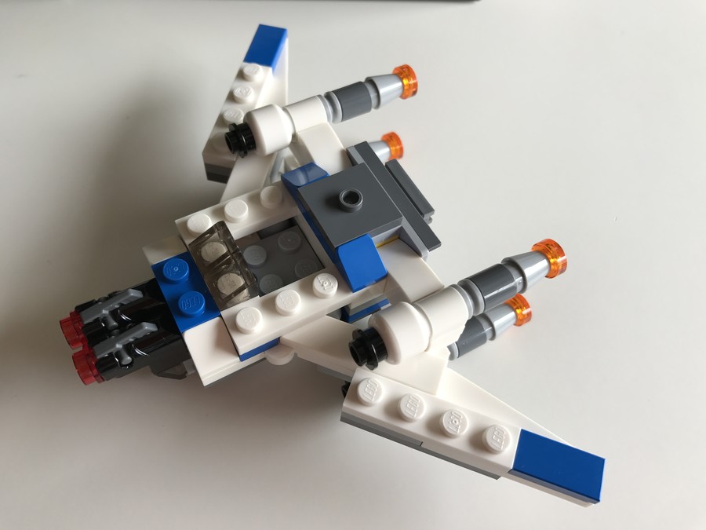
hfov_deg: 63.4
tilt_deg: -60.0
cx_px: 353
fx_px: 571
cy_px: 265
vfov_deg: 49.7
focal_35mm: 28
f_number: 1.8
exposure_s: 1/149
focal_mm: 3.99
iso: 20
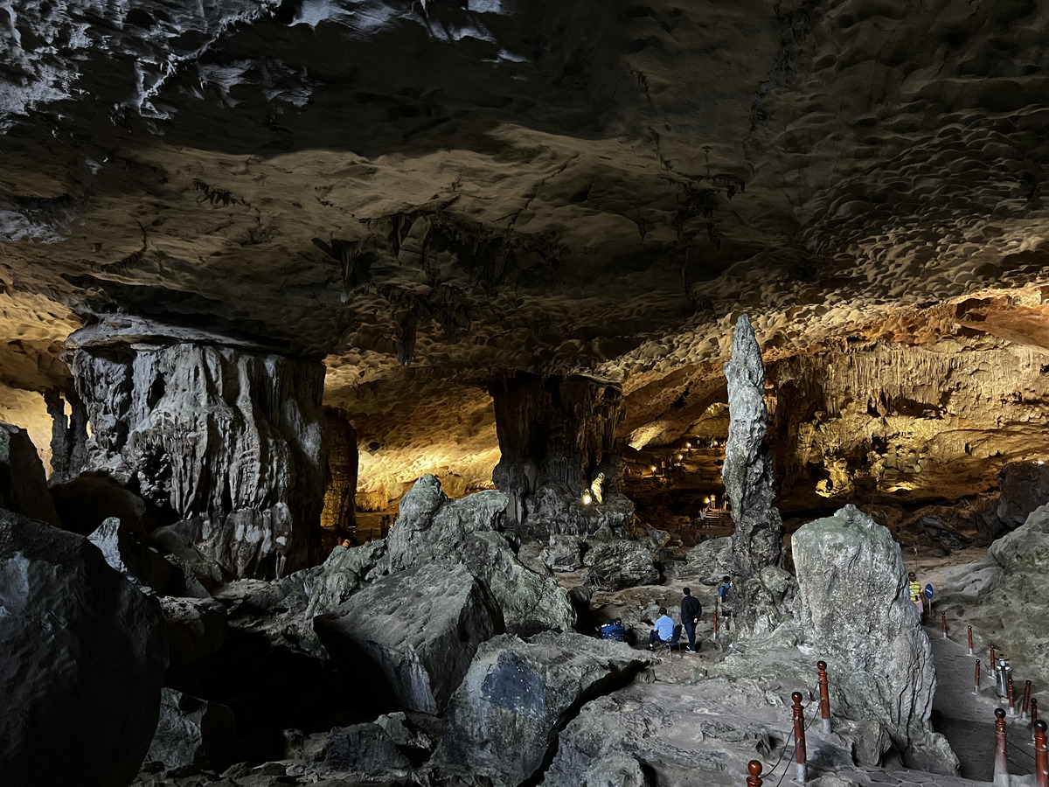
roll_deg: -0.1
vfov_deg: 53.1
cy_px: 394
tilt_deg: +1.3
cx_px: 524
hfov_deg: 67.3
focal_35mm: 26
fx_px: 788
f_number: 1.5
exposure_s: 1/32
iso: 640
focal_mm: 5.7
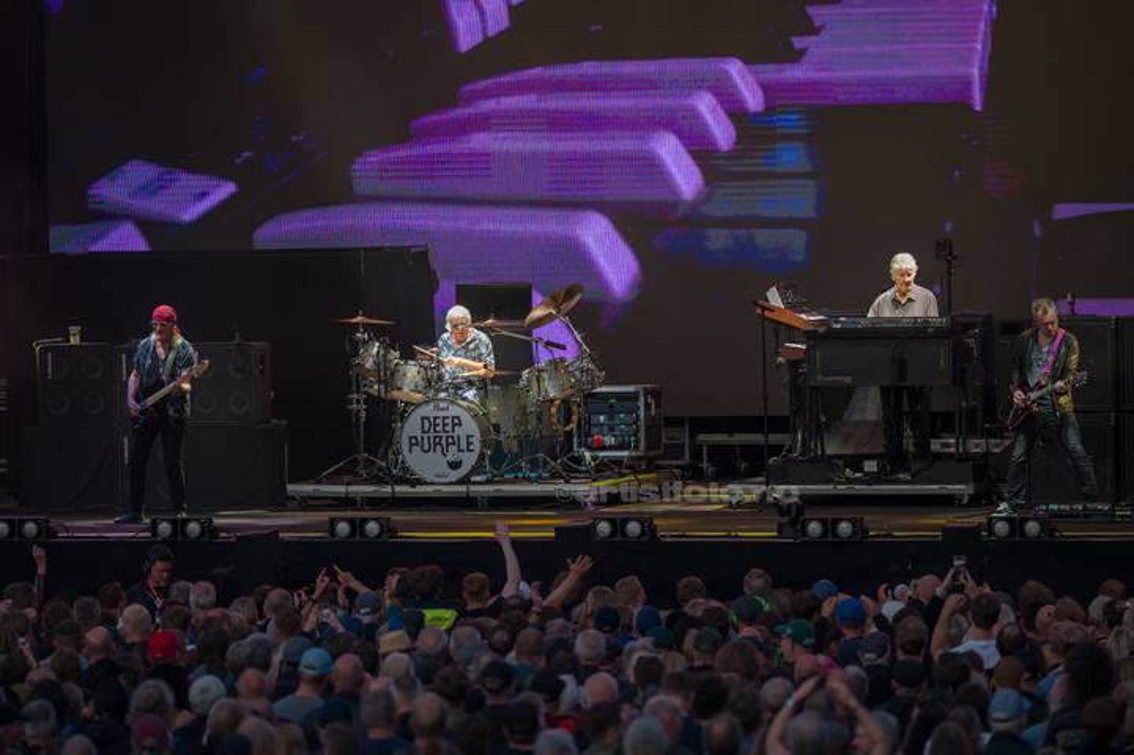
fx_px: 9443
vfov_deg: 4.6
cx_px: 567
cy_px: 378
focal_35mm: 300
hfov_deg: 6.9
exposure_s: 1/1250
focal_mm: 300
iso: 500
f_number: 2.8
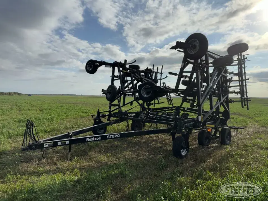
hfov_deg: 71.6
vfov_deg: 56.8
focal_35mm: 24
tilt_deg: -1.0
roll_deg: -1.1
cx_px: 134
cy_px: 100
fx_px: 186
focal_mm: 6.86
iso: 80
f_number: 1.78
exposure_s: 1/7576
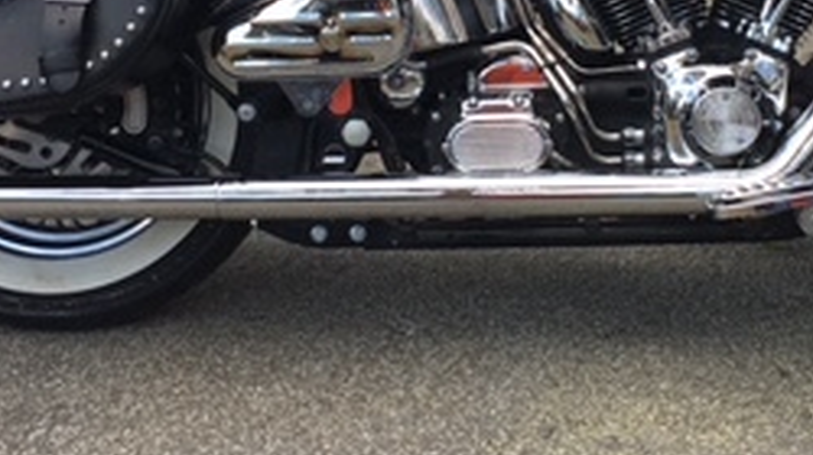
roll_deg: -0.2
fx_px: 1744
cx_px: 488
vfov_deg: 14.6
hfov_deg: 26.2
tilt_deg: -11.2
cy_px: 0
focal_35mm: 81
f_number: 2.2
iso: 25
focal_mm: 4.15
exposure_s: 1/313
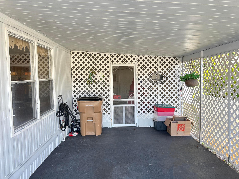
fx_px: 180
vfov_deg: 53.1
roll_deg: +2.2
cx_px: 120
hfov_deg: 67.3
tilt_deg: -2.1
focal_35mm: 26
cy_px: 90
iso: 50
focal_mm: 5.7
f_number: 1.5
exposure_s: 1/121
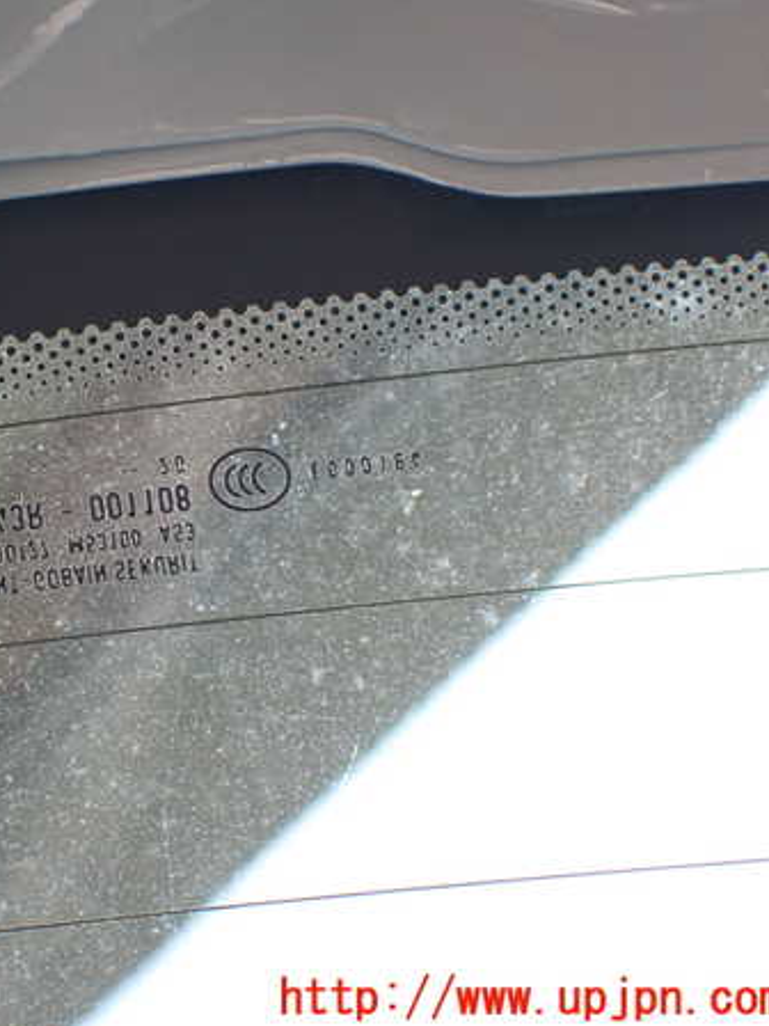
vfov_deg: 14.7
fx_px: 3969
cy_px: 513
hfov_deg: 11.0
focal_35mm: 134
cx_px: 110
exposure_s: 1/400
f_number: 4.9
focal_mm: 18
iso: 800
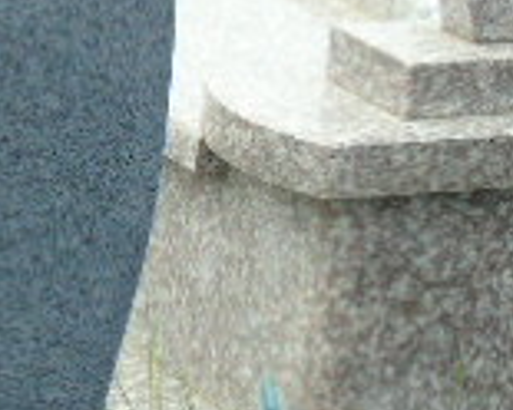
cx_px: -483
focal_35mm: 218
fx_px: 3310
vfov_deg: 7.1
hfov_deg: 8.4
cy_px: 175
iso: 80
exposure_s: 1/200
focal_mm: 9.6
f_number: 4.3
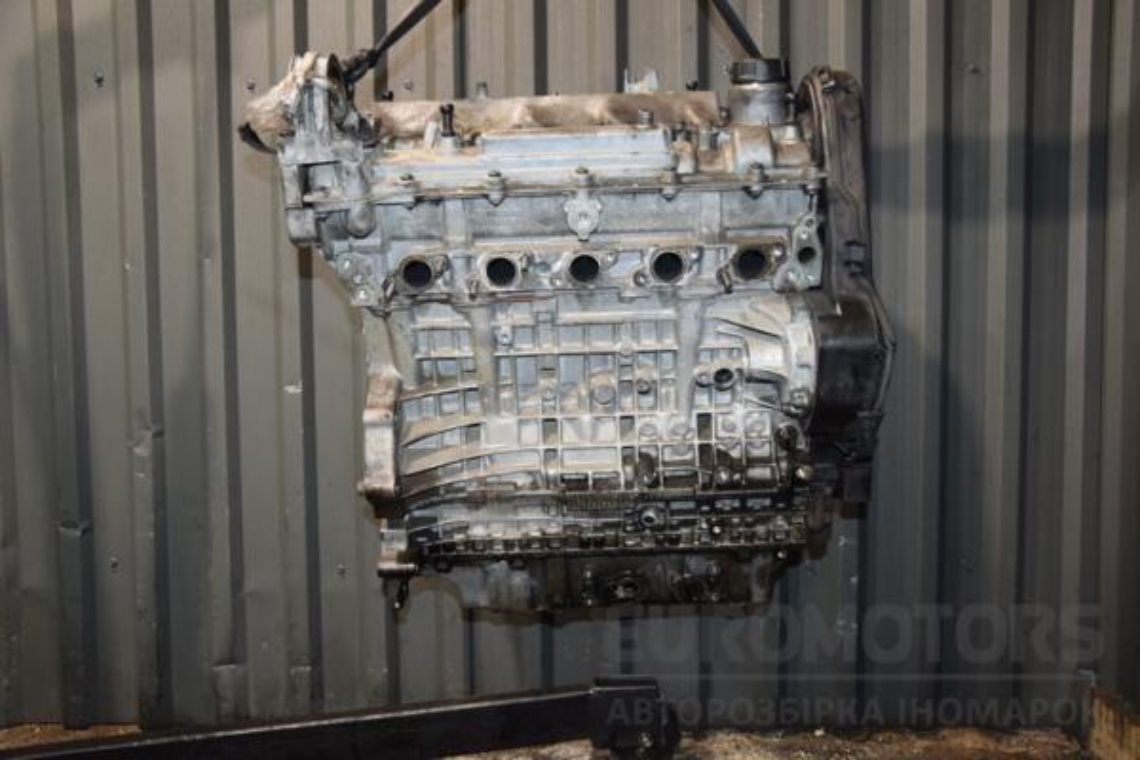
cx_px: 570
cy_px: 380
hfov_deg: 57.2
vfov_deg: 40.0
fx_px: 1045
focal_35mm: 33
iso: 800
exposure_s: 1/60
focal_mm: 22
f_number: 5
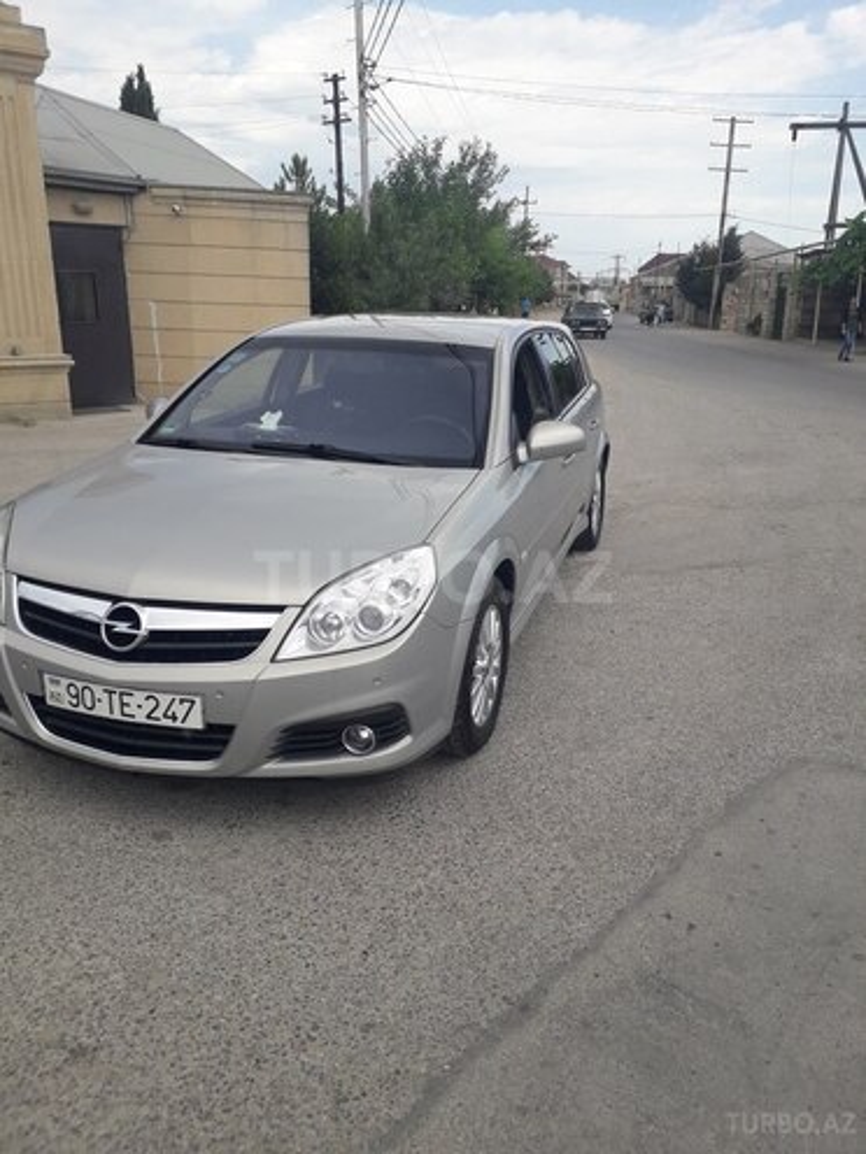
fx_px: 901
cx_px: 433
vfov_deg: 65.3
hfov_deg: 51.4
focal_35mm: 27
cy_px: 577
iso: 40
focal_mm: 3.6
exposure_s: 1/1185
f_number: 1.9
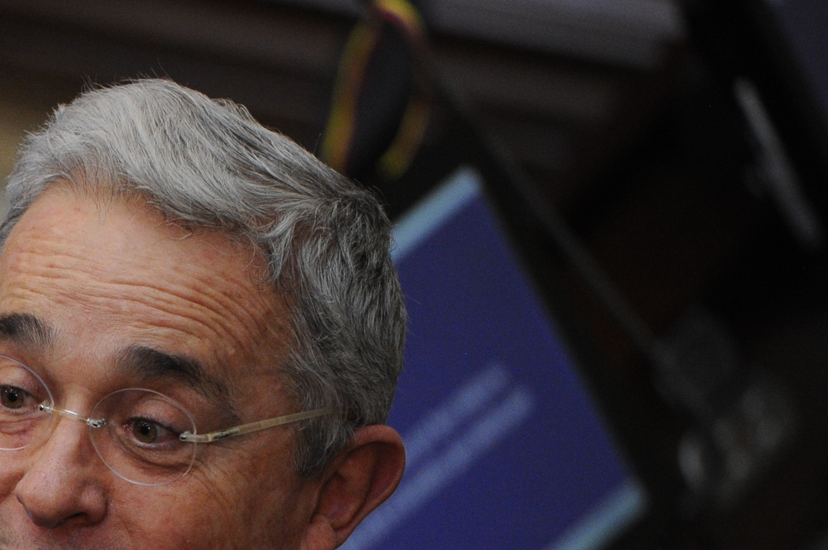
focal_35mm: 1004
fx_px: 23073
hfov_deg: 2.1
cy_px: 618
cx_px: -127
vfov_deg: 1.4
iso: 3200
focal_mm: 400
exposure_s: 1/160
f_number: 4
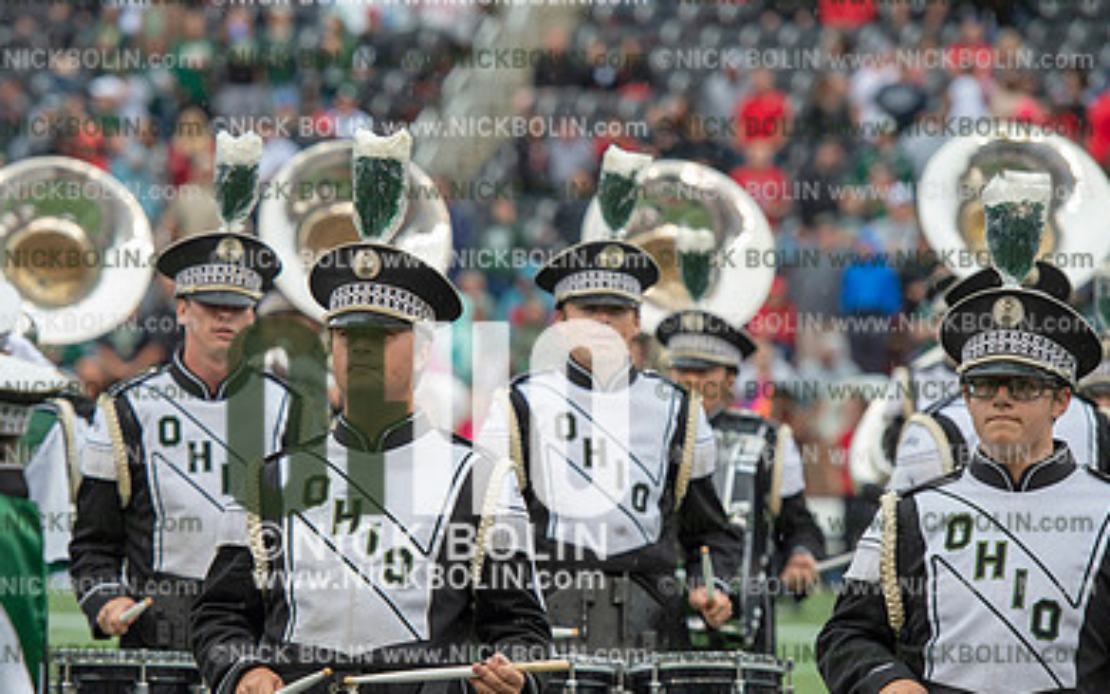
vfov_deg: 5.3
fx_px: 7565
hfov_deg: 8.4
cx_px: 427
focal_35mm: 250
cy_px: 455
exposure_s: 1/500
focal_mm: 165
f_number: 4
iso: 400
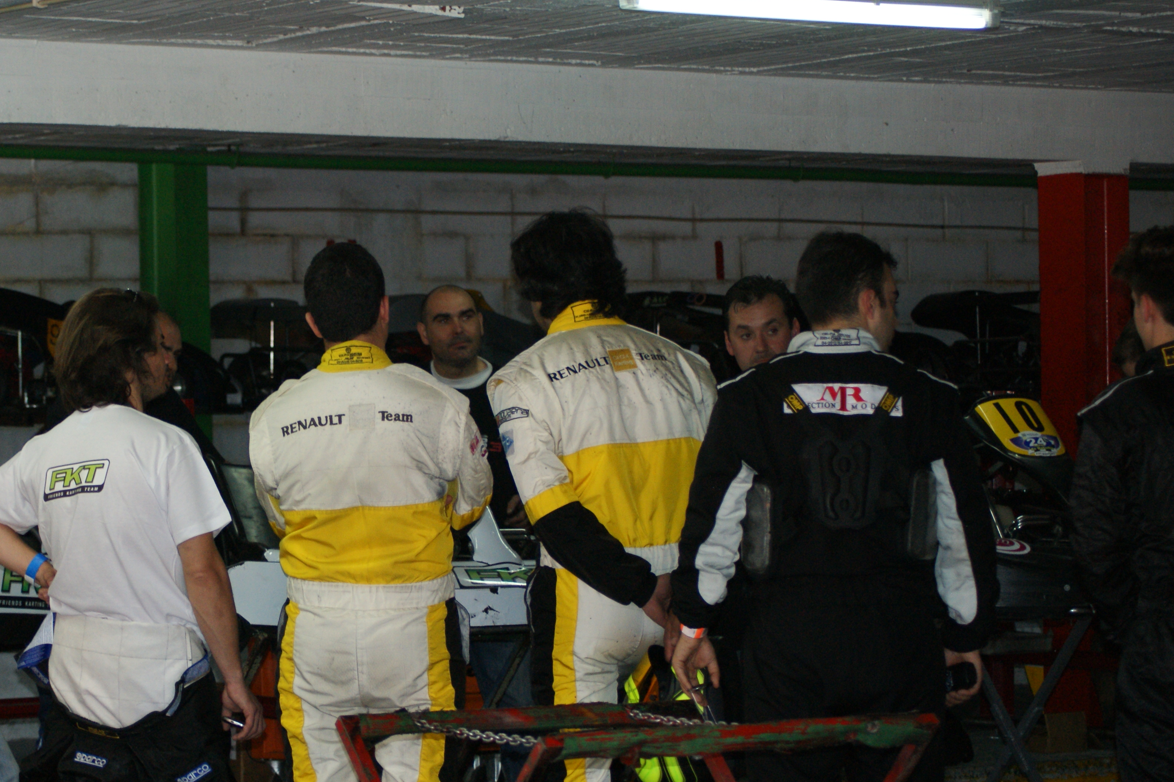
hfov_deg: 17.0
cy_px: 452
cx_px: 345
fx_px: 3902
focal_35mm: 120
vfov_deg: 11.4
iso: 400
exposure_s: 1/80
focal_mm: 55
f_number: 4
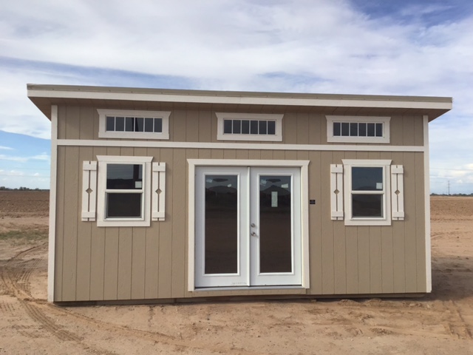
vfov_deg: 45.4
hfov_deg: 58.4
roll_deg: -1.5
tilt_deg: -0.7
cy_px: 178
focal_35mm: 31
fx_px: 424
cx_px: 236
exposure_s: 1/1773
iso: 25
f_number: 2.4
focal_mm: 3.3
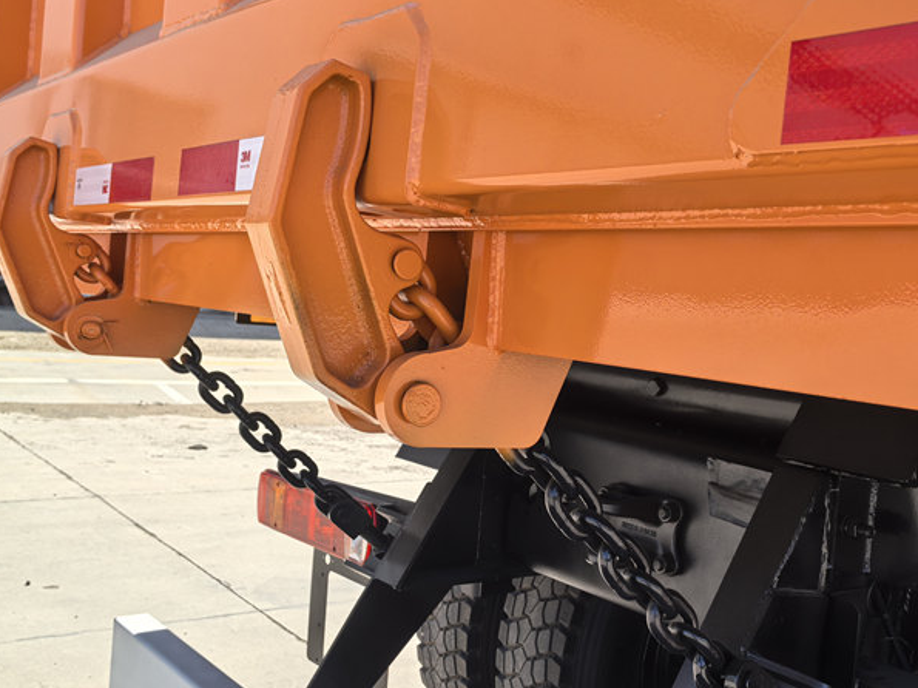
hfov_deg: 47.4
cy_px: 349
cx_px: 572
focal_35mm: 39
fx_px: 1034
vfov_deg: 36.8
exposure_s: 1/2358
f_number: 2
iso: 50
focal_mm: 5.75
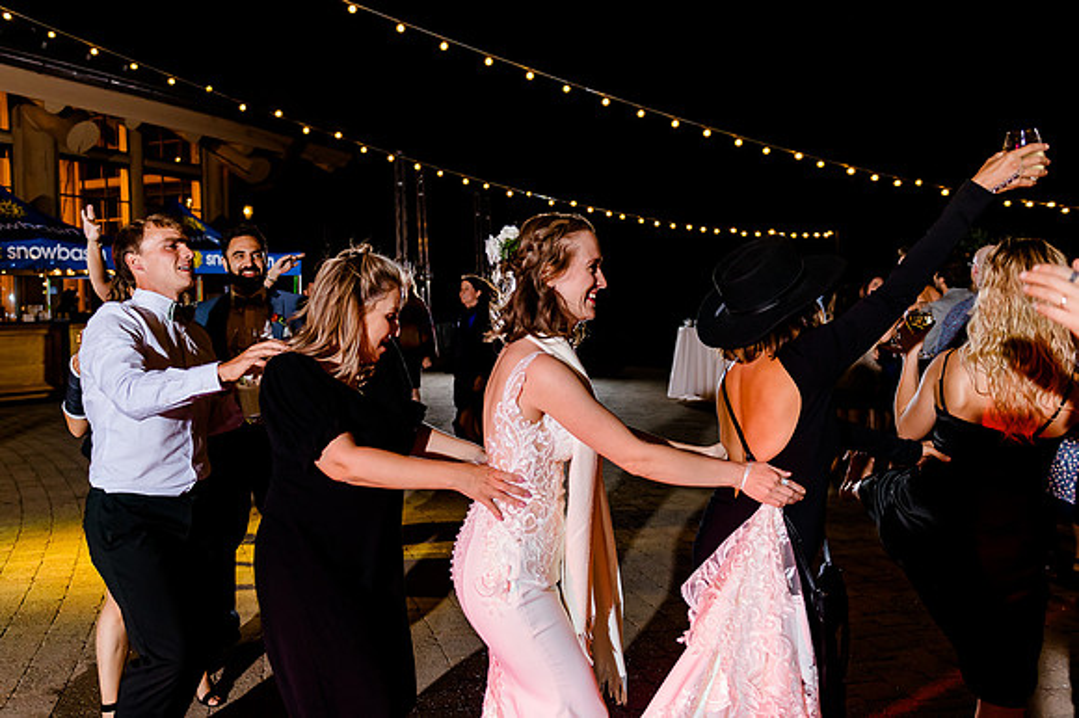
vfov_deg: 43.5
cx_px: 514
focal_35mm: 30
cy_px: 333
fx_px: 900
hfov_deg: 61.9
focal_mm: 27
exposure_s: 1/125
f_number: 2.8
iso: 2500
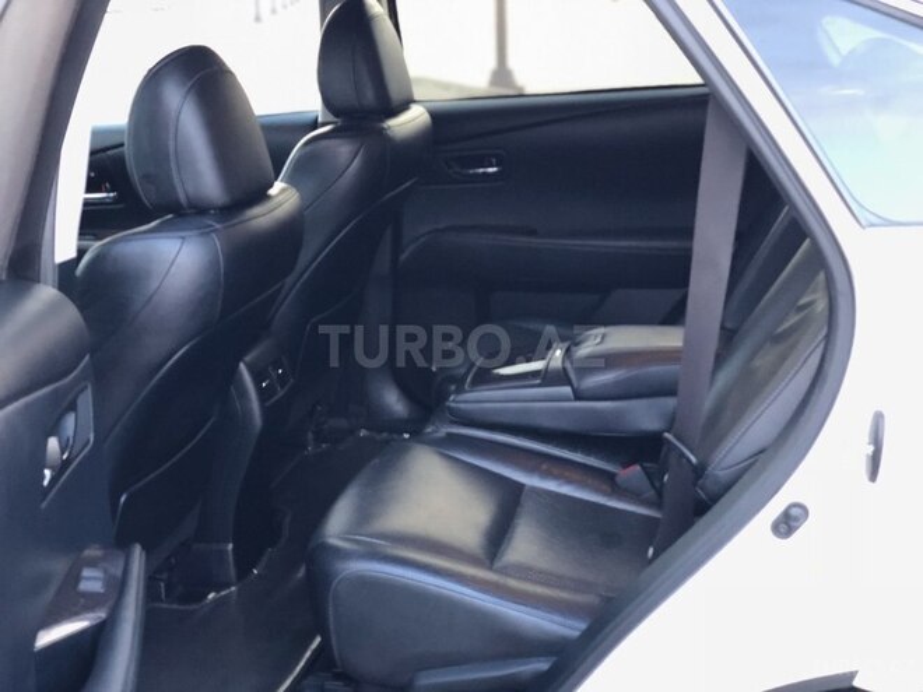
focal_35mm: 52
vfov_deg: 28.0
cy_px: 346
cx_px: 462
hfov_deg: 36.8
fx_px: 1387
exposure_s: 1/14
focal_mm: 6
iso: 160
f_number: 2.4
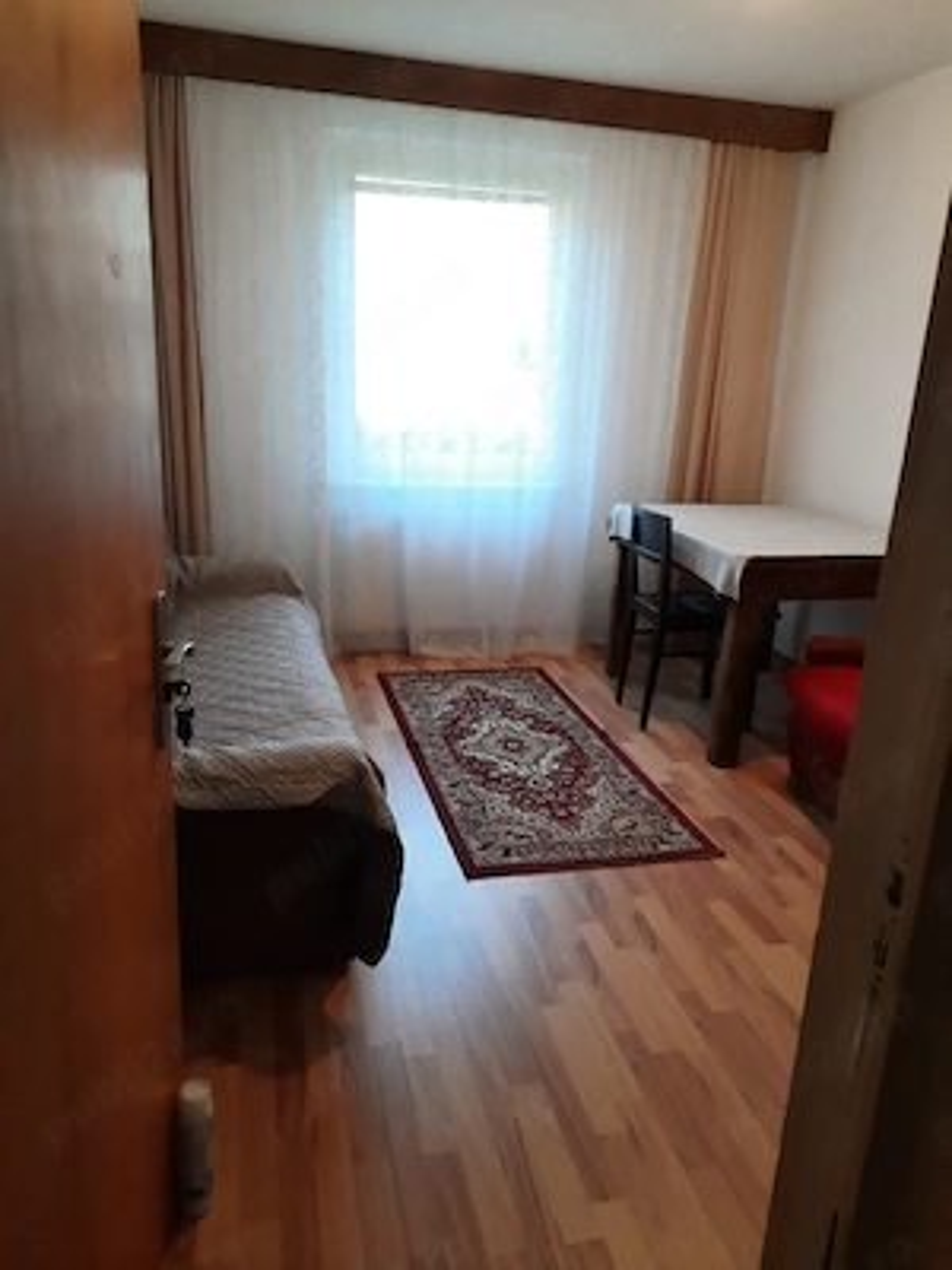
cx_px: 476
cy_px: 635
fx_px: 917
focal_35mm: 25
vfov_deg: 69.4
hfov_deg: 54.9
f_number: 2
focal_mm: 4.6
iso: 200
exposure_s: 1/50
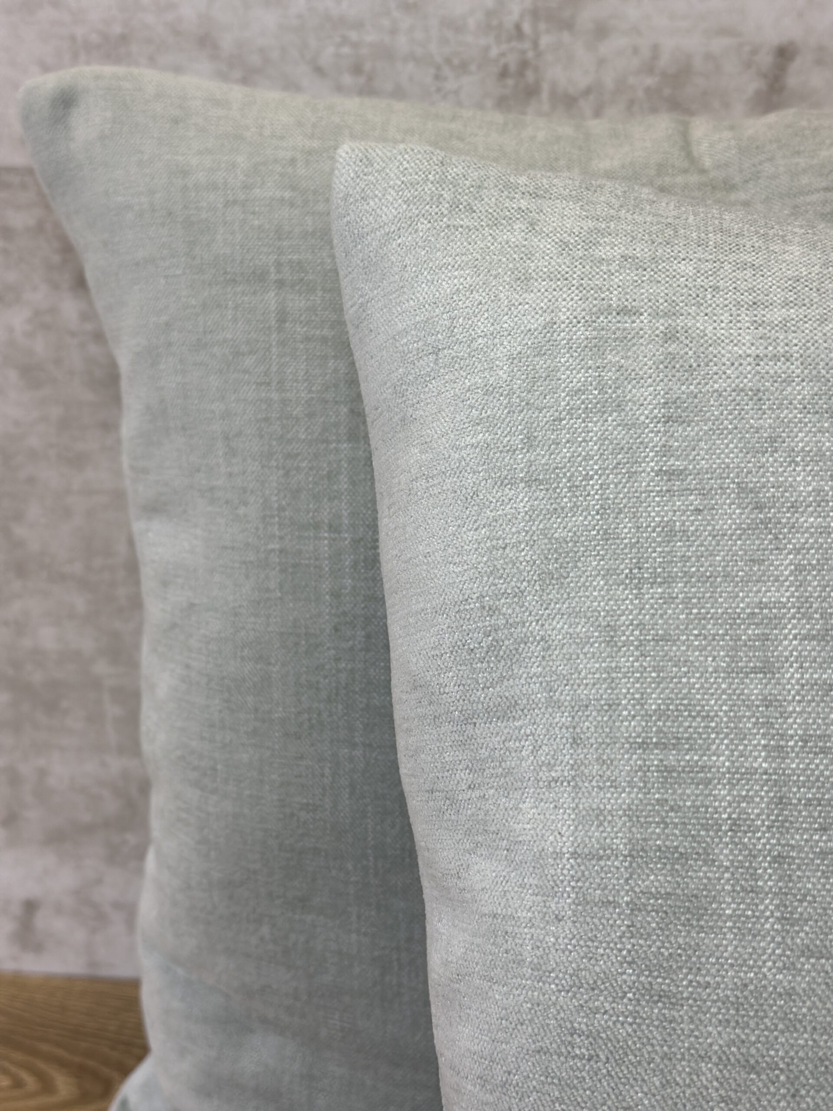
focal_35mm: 48
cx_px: 416
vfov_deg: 39.7
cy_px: 556
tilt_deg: -17.3
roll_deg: -0.3
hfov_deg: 30.3
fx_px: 1540
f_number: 1.78
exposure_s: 1/258
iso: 80
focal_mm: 6.86
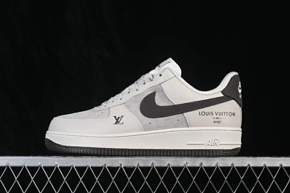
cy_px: 96
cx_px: 145
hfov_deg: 27.0
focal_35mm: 75
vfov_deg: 18.2
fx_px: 604
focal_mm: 50
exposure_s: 1/80
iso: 160
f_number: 8
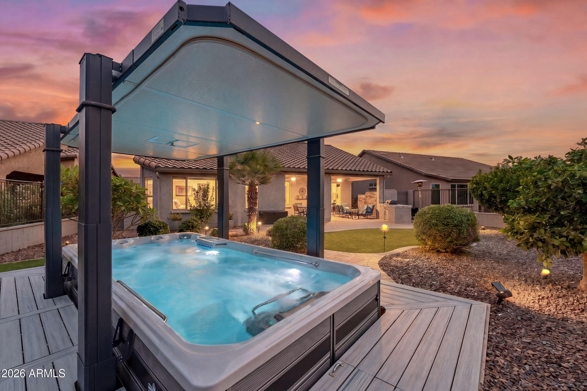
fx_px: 228
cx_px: 294
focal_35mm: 14
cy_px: 196
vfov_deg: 81.2
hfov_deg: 104.3
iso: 100
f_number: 9
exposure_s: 1/250
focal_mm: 14
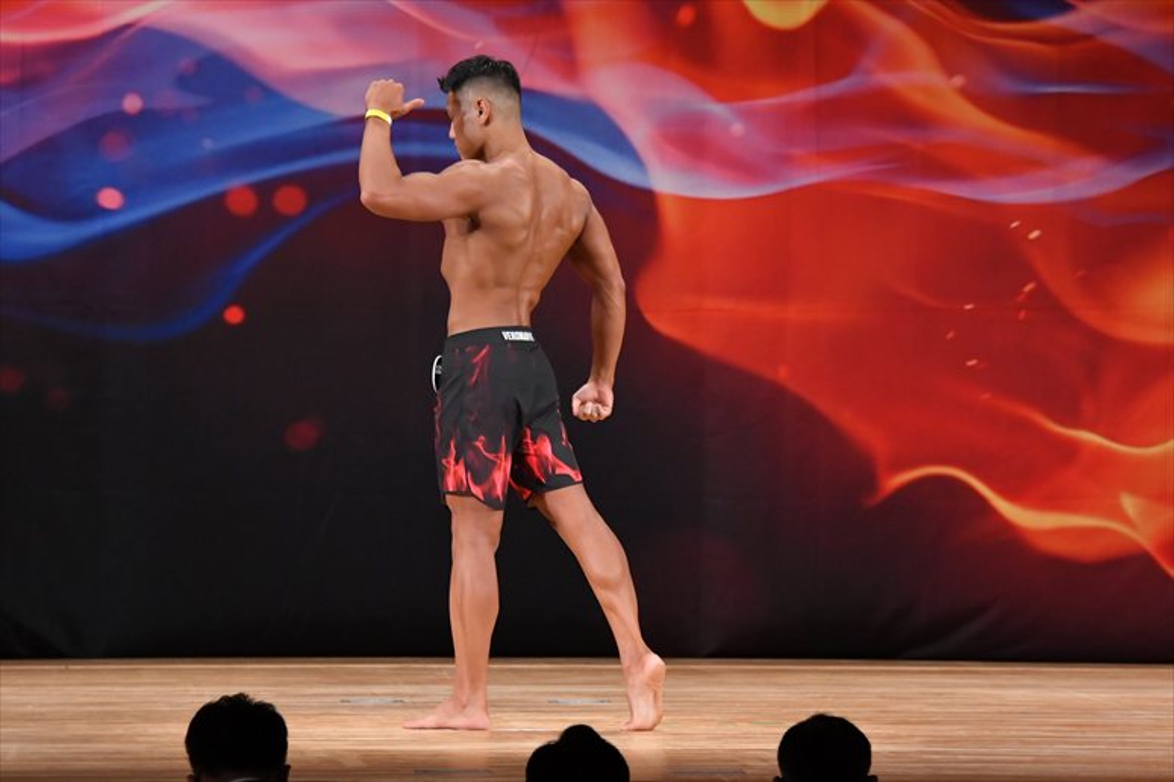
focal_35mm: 225
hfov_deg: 9.2
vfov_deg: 6.1
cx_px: 587
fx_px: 7334
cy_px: 391
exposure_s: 1/400
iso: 3200
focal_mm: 150
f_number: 5.6
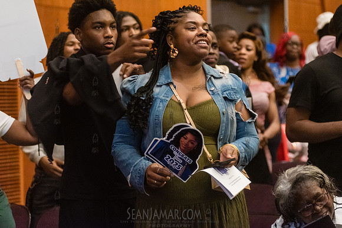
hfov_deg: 25.4
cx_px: 171
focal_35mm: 80
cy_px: 114
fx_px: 760
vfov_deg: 17.1
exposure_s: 1/125
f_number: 2.8
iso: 8000
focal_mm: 80
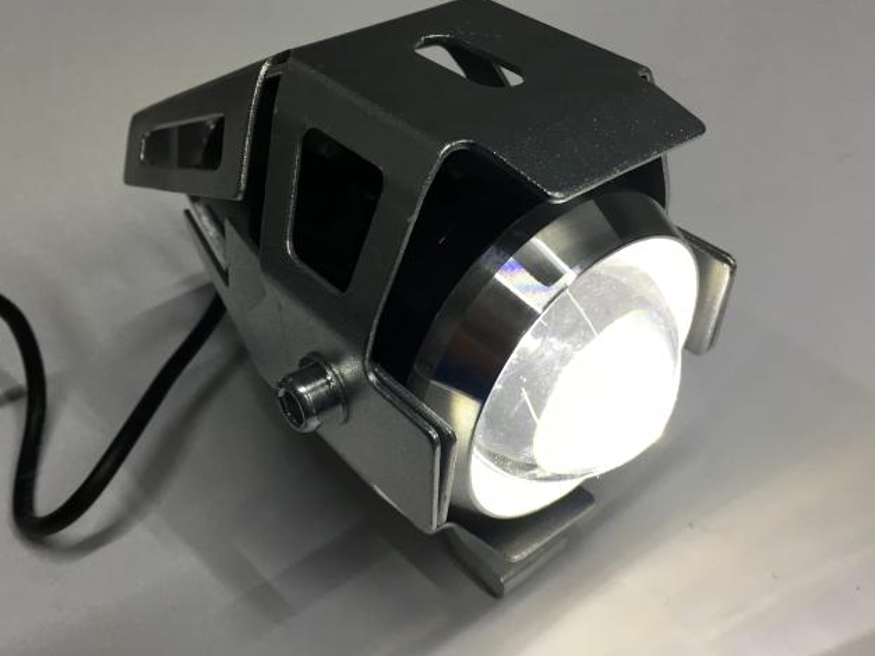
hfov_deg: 50.1
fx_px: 935
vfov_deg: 38.6
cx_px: 403
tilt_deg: -42.9
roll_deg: -1.3
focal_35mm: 37
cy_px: 359
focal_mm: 4.15
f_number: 2.2
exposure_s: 1/30
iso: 40
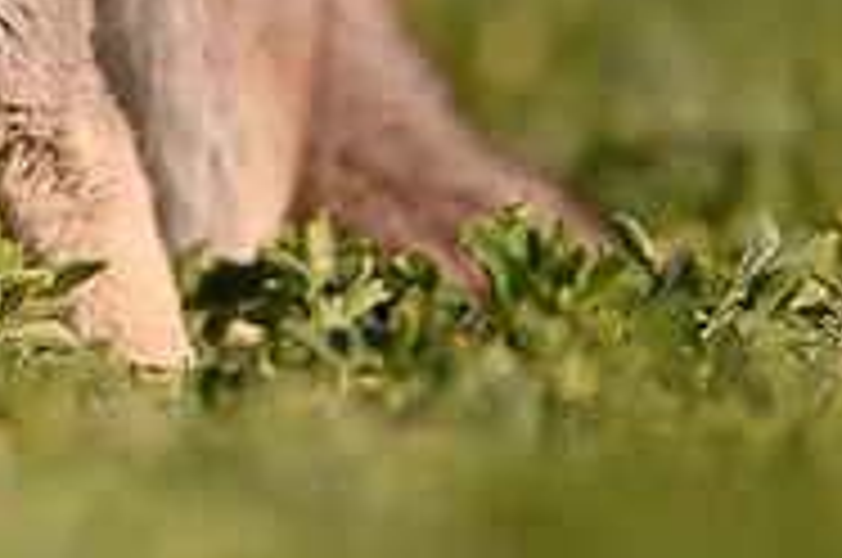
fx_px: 44713
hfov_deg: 1.1
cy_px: -308
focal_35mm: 1915
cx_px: -25
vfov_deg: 0.7
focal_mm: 500
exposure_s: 1/4000
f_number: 4
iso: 250
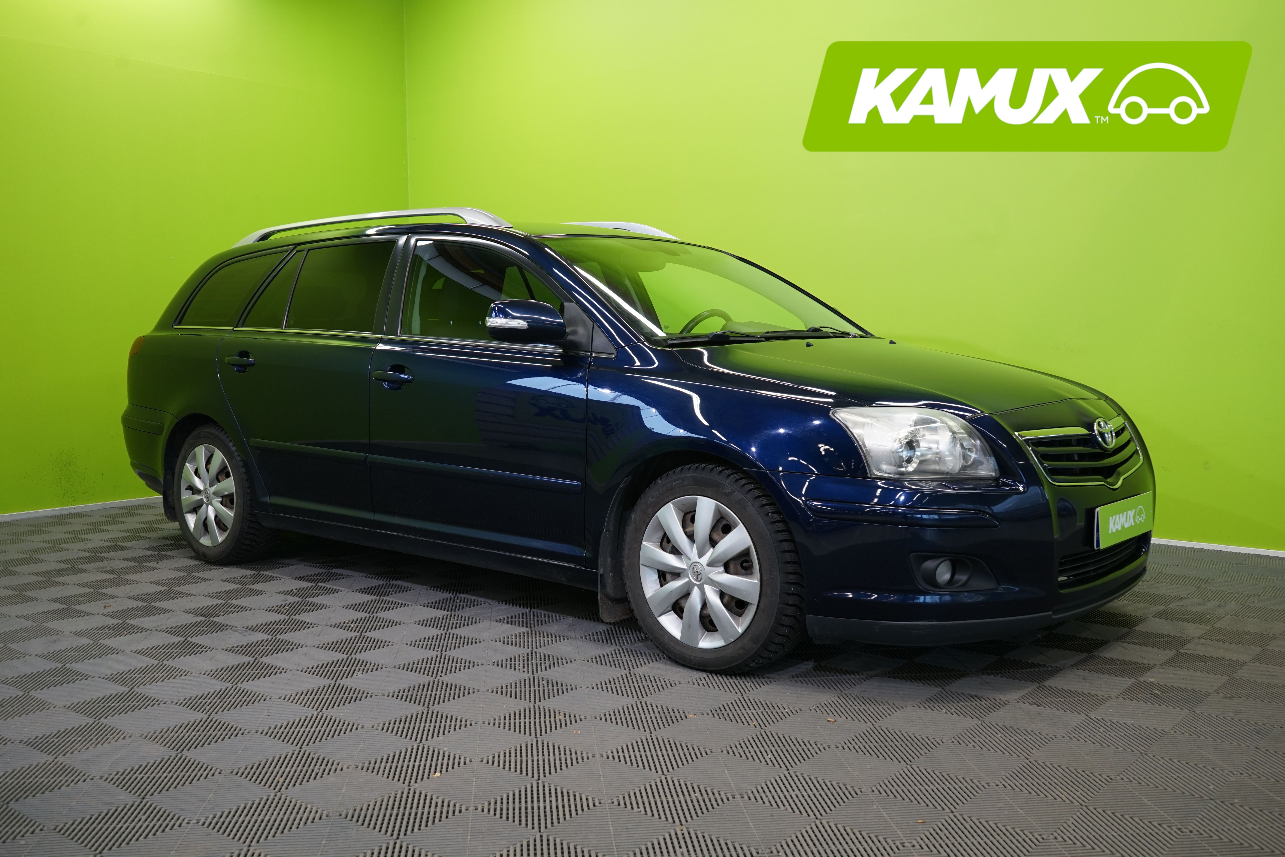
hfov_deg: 57.2
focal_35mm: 33
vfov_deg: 40.0
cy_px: 428
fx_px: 1178
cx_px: 642
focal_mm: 33
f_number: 6.3
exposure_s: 1/30
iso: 640
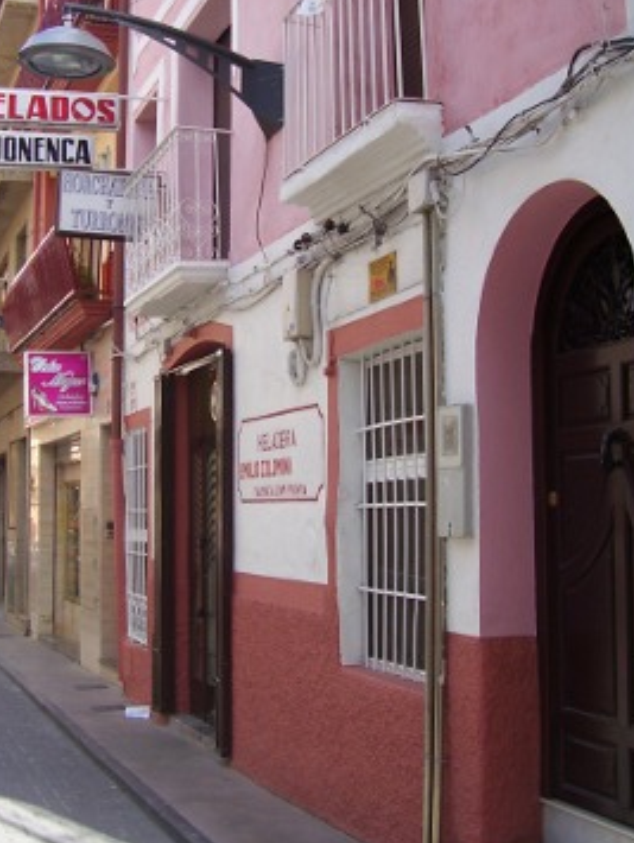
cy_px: 317
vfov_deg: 37.2
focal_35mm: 51
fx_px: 1243
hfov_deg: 28.6
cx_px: 290
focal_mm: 5.6
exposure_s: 1/350
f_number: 2.7
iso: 80
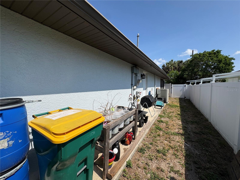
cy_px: 90
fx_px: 97
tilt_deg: -1.8
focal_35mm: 14
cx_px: 120
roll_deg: +0.2
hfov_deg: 102.1
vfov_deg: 85.7
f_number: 2.2
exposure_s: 1/2985
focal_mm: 2.22
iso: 50
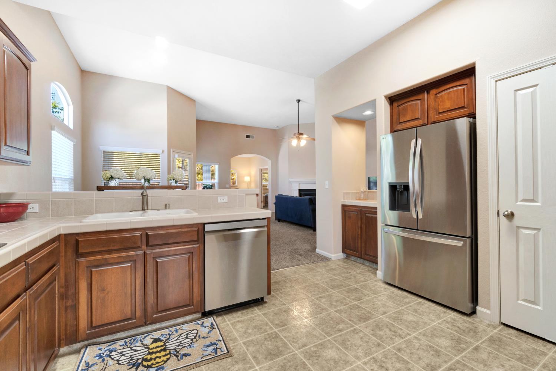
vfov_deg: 77.3
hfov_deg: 100.4
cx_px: 278
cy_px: 186
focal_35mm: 15
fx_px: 232
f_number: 8
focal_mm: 10
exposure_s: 1/13
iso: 400
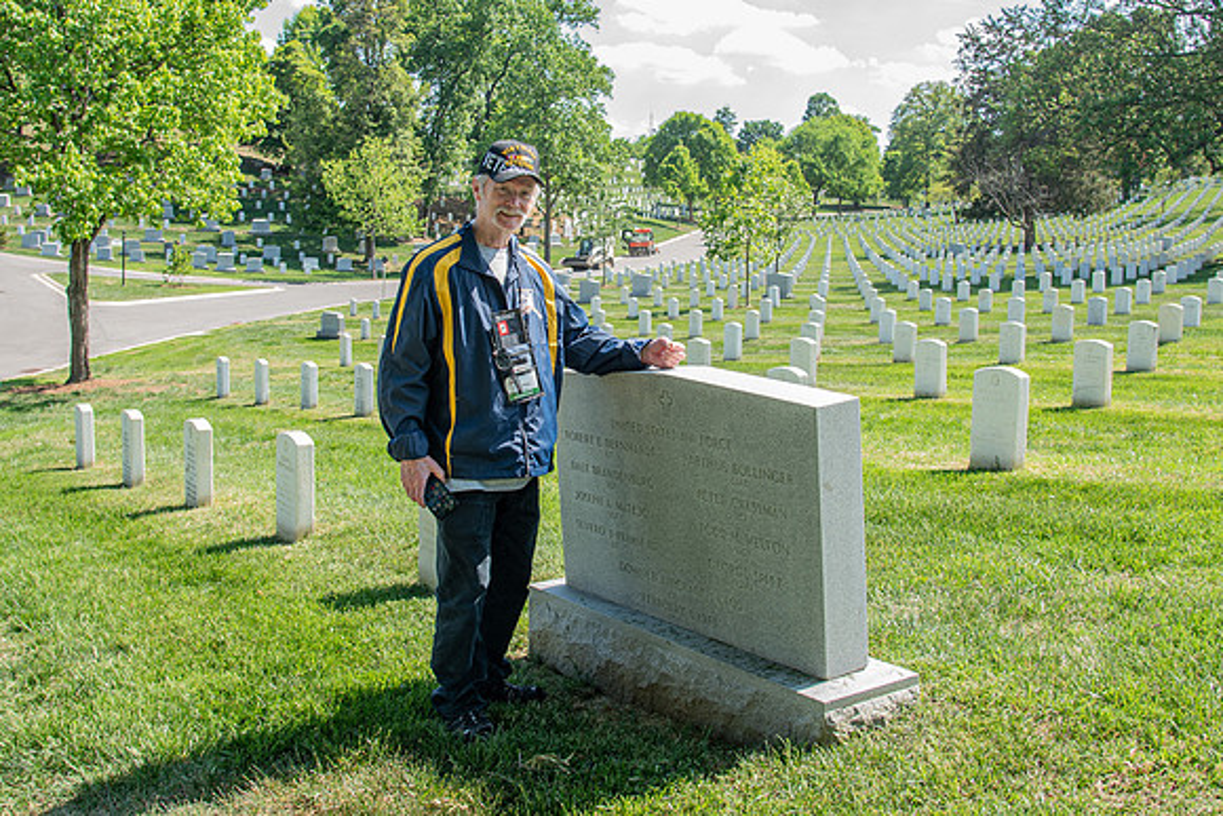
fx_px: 1226
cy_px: 342
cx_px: 552
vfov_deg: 36.7
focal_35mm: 36
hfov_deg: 52.9
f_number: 5
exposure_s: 1/125
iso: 100
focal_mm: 24
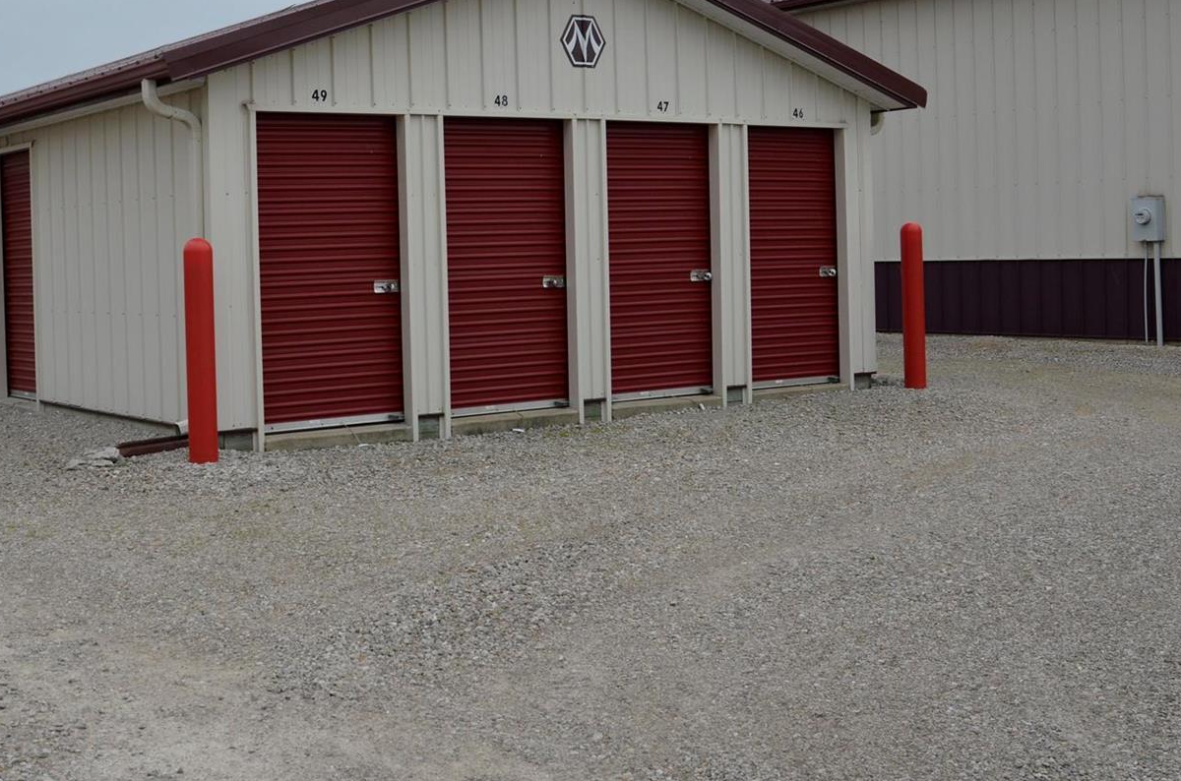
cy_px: 281
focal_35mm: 48
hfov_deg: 40.9
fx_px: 1571
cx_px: 445
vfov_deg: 27.8
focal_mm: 24
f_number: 8
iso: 400
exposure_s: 1/250
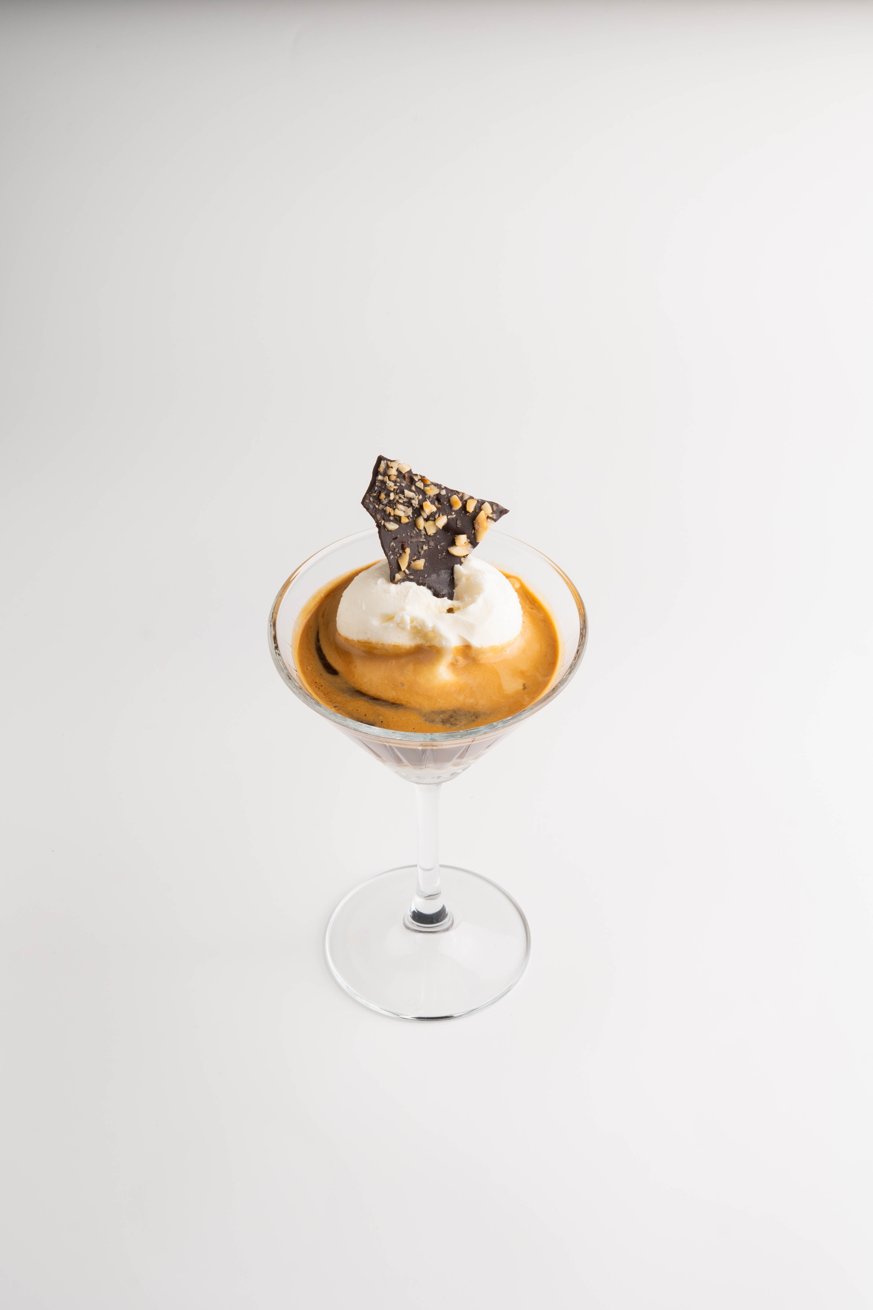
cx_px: 436
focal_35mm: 75
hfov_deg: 18.2
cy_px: 655
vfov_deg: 27.0
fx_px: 2728
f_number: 14
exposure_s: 1/100
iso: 100
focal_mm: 50
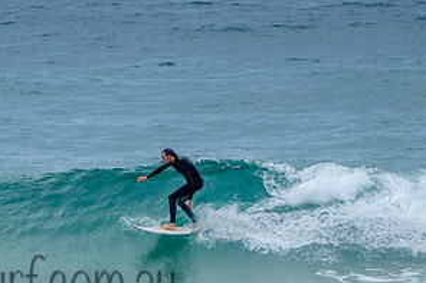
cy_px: 188
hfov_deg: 1.9
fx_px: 12761
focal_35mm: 1079
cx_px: 57
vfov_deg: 1.3
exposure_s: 1/2000
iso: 220
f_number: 5.6
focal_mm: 400
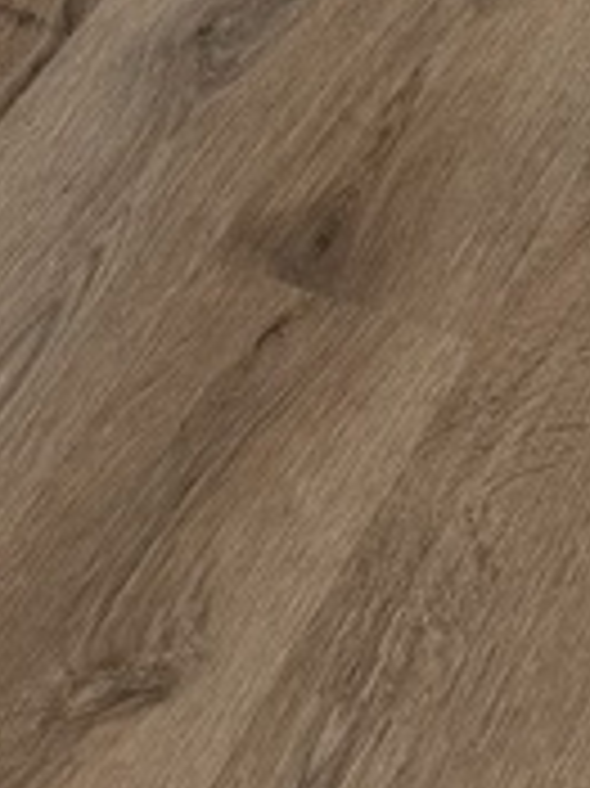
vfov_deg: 10.5
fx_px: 3367
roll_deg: +3.2
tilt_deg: -14.5
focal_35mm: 148
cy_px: -1378
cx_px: 585
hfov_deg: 9.9
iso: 64
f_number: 1.78
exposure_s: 1/262
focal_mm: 6.76
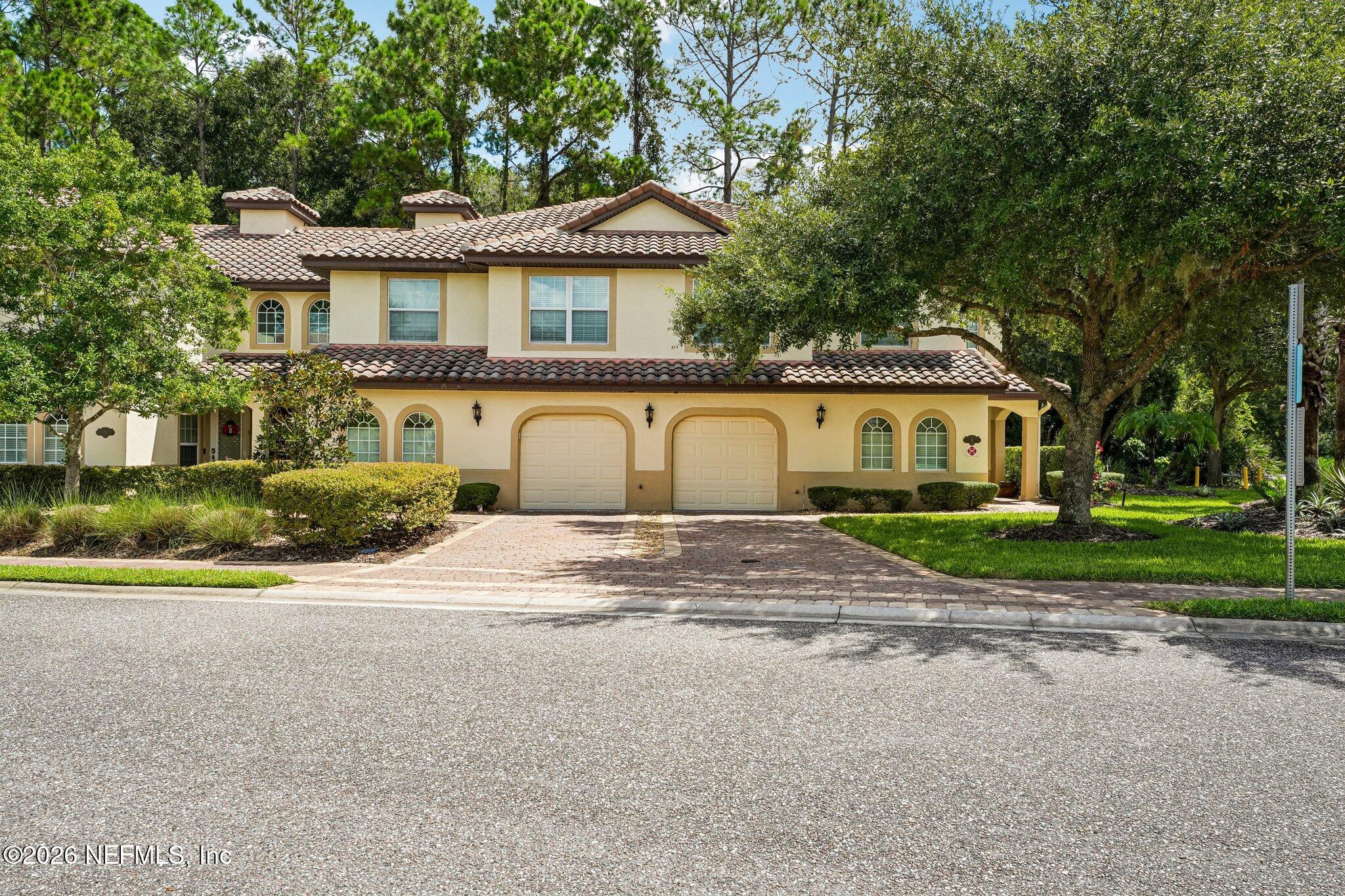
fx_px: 840
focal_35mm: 22
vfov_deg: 56.1
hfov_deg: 77.3
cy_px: 448
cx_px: 672
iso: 400
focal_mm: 22.5
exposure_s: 1/250
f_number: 13
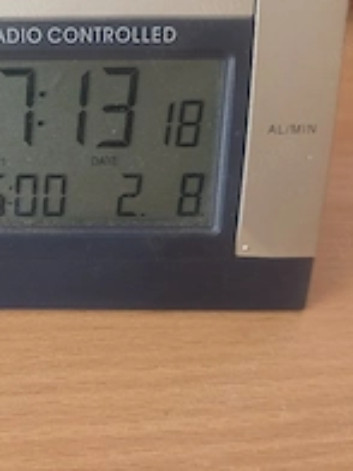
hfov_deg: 30.3
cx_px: 82
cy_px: 223
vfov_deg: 40.4
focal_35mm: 47
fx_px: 639
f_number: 1.7
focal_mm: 6.3
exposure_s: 1/101
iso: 320
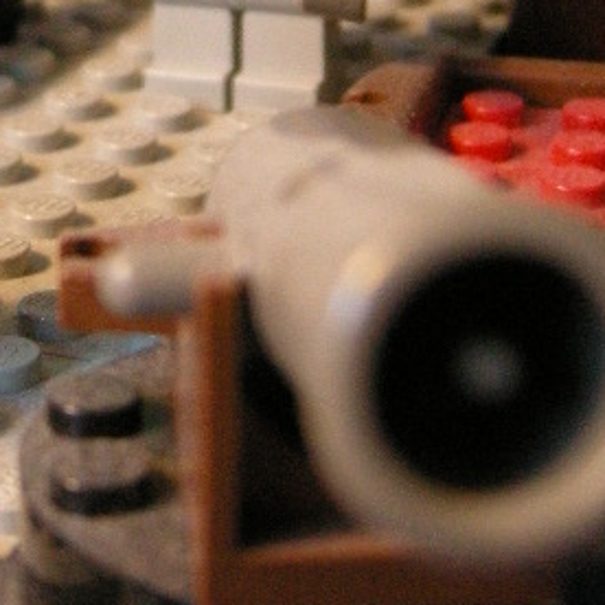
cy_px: 42
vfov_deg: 14.6
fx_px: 2333
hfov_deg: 14.6
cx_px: 39
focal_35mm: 118
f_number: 2.7
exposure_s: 1/26.2
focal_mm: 7.5
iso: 400
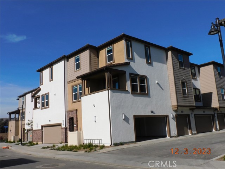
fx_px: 214
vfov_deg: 42.9
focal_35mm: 33
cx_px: 112
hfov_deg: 55.4
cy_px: 84
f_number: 4.5
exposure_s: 1/1600
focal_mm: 5.9
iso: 125
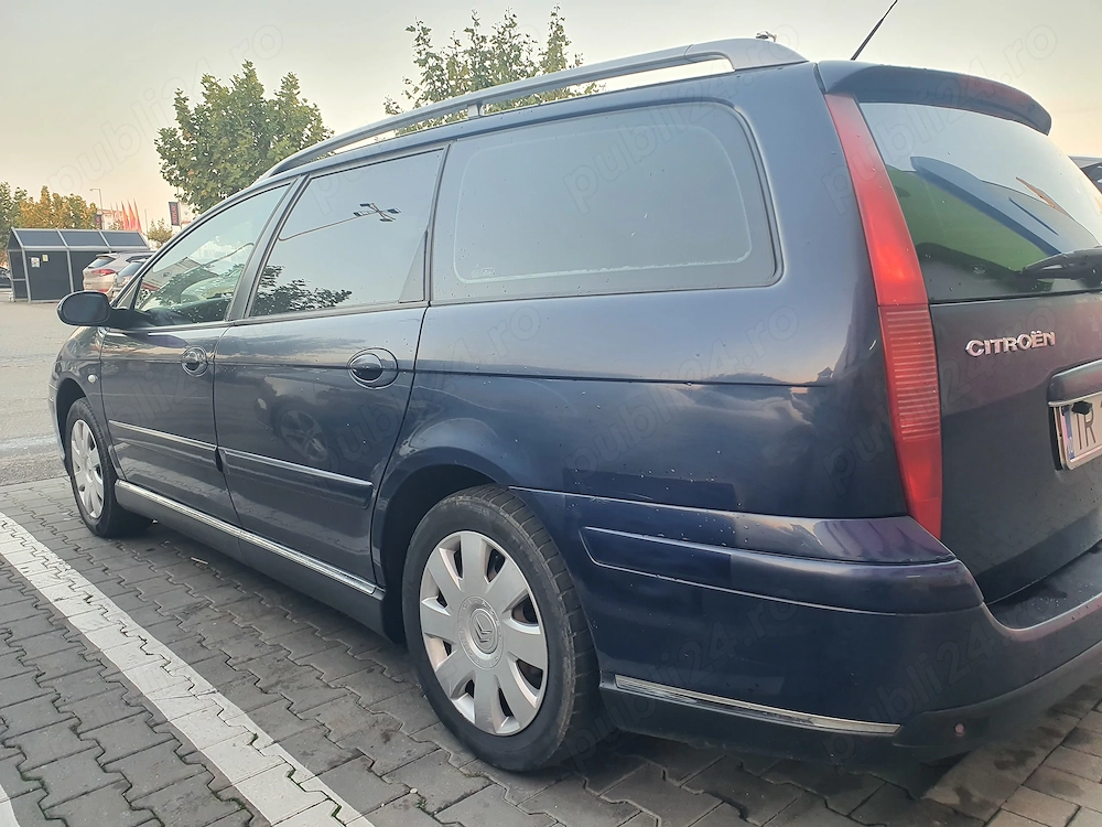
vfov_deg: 53.1
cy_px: 414
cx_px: 551
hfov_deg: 67.3
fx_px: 828
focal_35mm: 26
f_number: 2.4
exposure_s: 1/100
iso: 64
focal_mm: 4.32
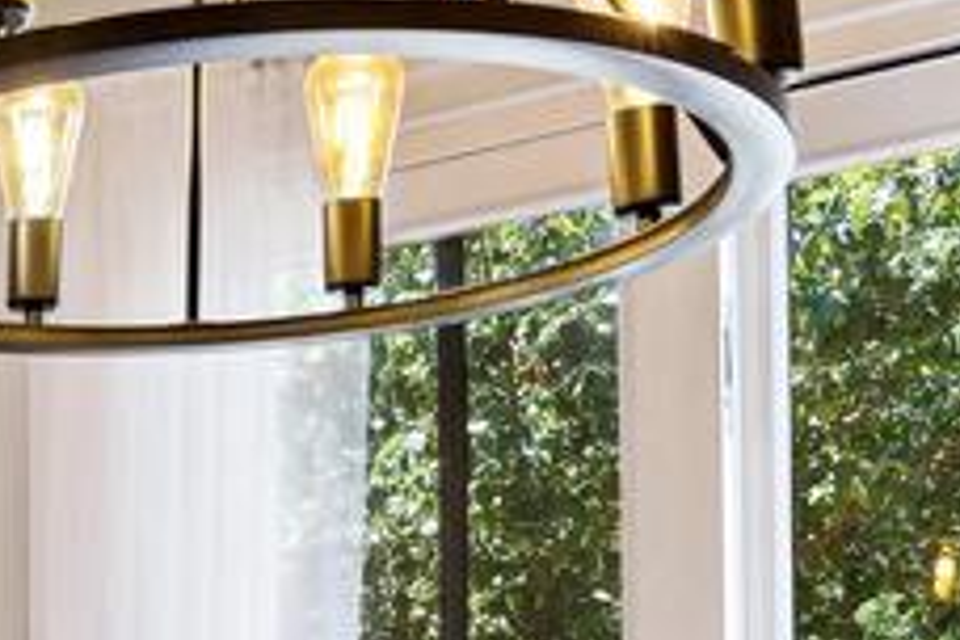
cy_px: 836
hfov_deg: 24.4
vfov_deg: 17.7
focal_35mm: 72
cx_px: -303
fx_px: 1920
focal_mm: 16
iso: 200
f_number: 8
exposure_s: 1/8
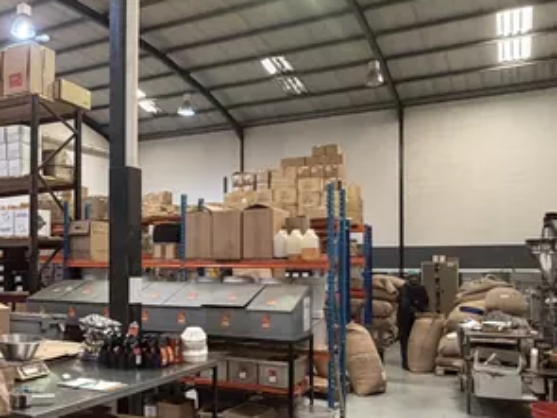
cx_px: 138
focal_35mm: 38
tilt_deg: +1.4
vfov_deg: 37.5
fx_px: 611
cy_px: 255
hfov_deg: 47.2
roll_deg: +0.9
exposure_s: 1/50
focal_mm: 2.22
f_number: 2.2
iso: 320
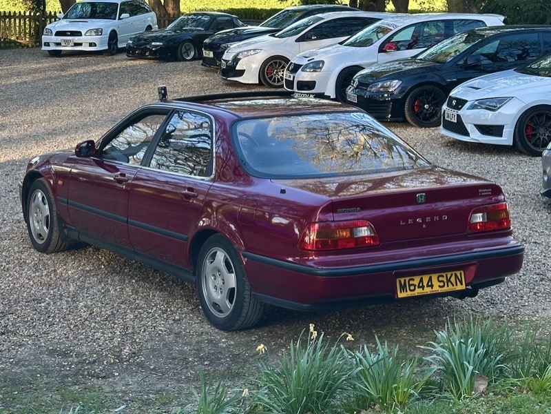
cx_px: 276
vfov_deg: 30.3
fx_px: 764
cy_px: 207
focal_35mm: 48
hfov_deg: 39.7
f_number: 1.78
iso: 64
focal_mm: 6.86
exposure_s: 1/215
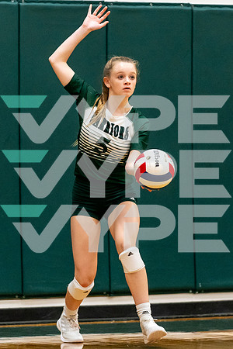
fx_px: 2733
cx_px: 113
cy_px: 121
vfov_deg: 7.3
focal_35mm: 282
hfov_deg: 4.9
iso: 3200
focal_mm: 142
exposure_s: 1/1250
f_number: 2.8
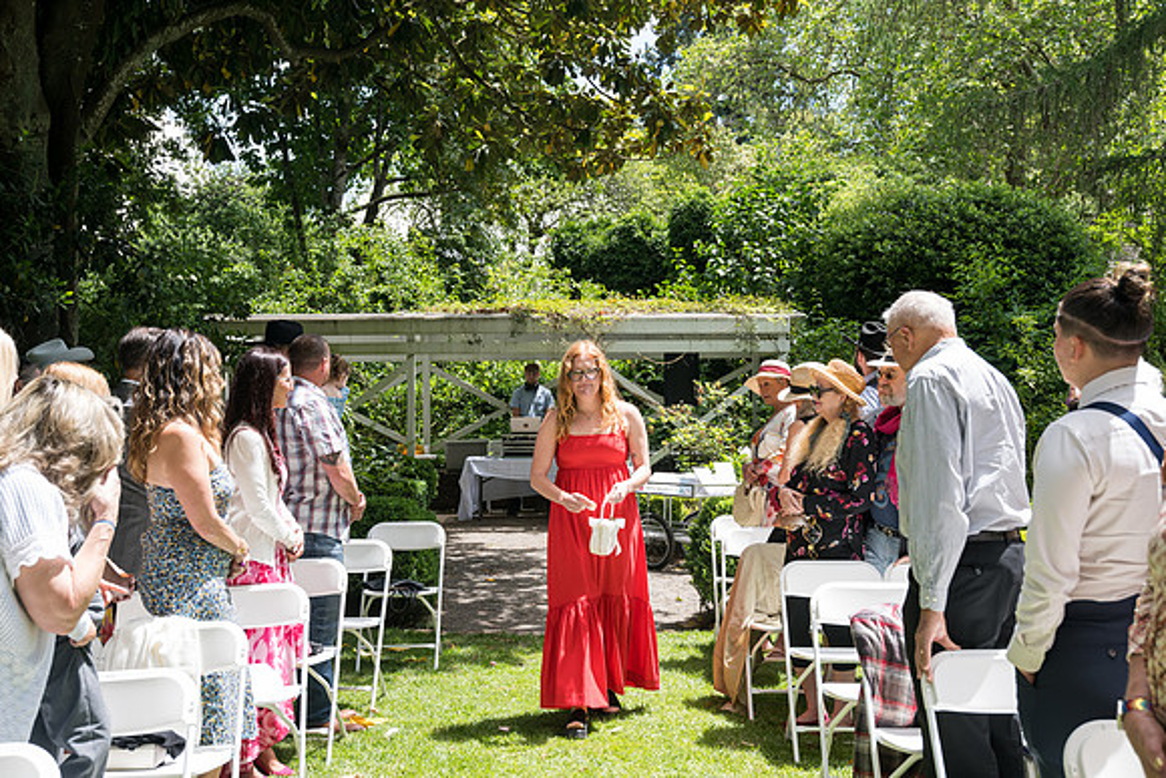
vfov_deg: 29.9
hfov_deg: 43.6
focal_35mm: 45
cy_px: 389
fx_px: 1458
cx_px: 583
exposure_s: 1/400
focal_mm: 45
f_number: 5.6
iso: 400
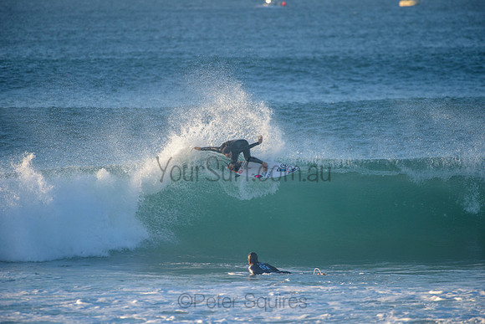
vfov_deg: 2.8
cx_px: 242
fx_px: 6737
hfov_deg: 4.1
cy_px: 162
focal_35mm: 500
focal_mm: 500
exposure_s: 1/2000
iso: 800
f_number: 5.6
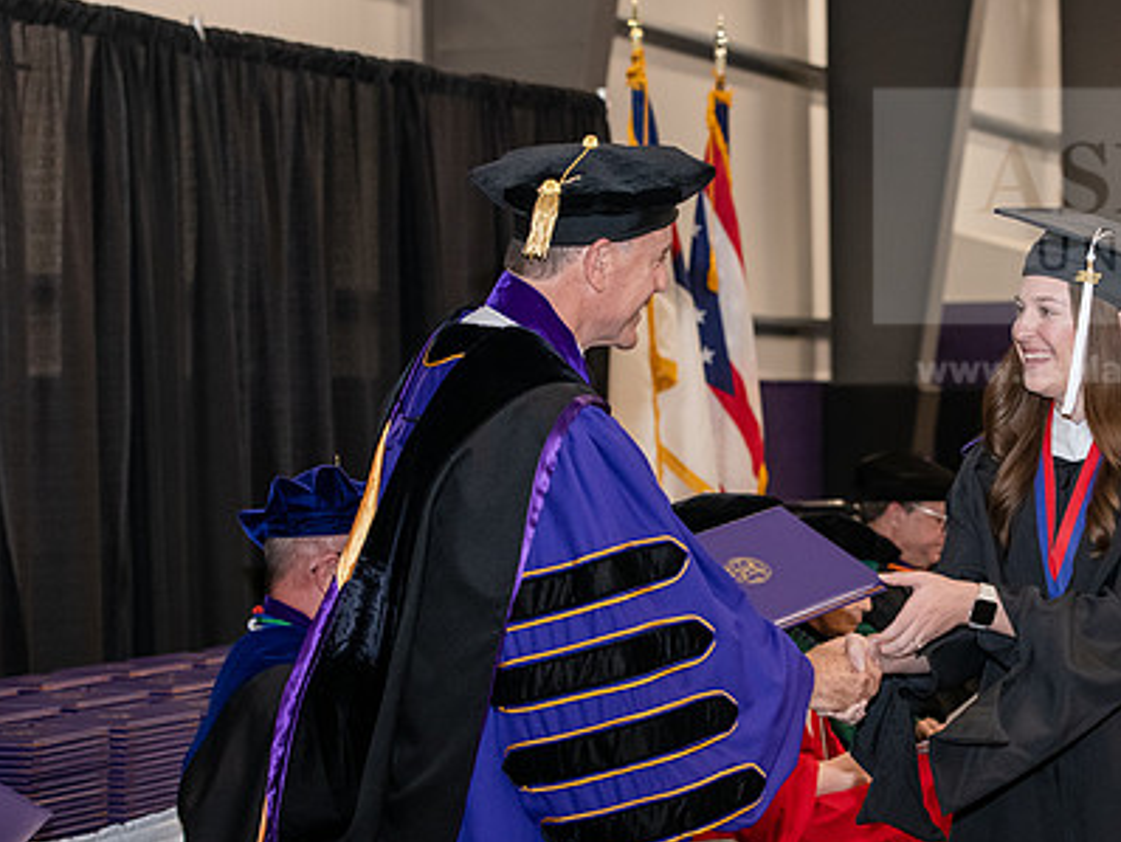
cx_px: 789
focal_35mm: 98
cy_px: 429
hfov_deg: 19.9
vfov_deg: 15.1
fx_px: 3176
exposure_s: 1/200
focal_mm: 70
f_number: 5
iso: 2500
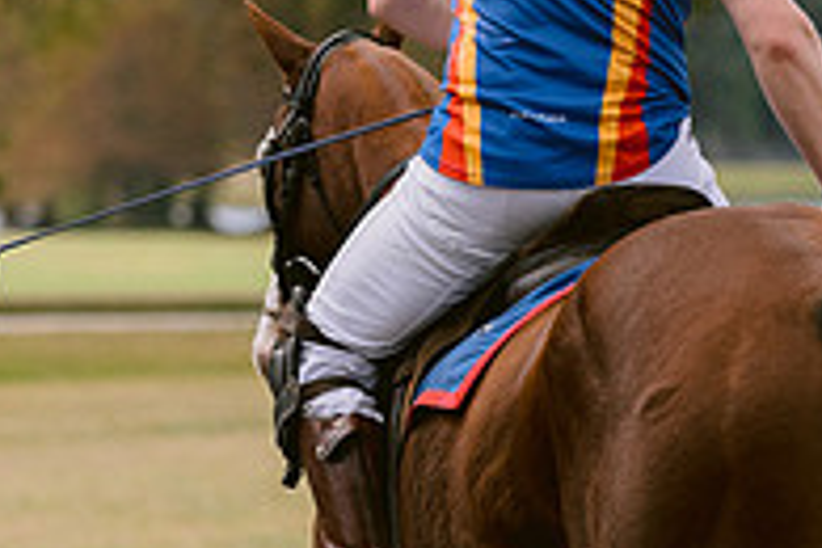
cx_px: 522
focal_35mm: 364
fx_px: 8311
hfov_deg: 5.7
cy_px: 413
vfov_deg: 3.8
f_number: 2.8
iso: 200
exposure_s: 1/5000
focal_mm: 105
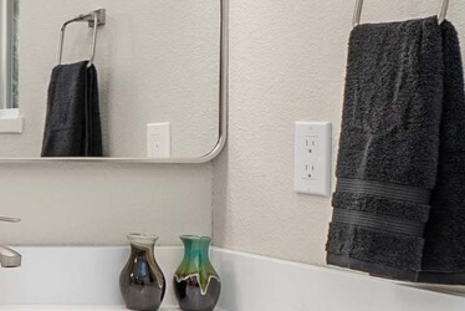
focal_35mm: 68
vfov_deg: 20.0
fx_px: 879
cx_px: -427
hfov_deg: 19.5
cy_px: 170
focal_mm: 15
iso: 1000
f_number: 7.1
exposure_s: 1/20
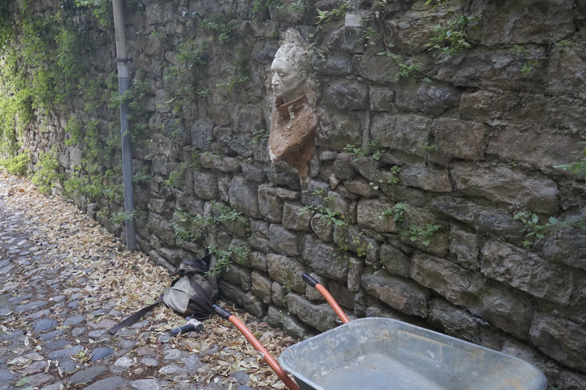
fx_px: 521
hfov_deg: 58.7
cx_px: 276
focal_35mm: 32
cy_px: 202
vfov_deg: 41.1
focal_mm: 28
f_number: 3.5
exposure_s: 1/160
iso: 2500
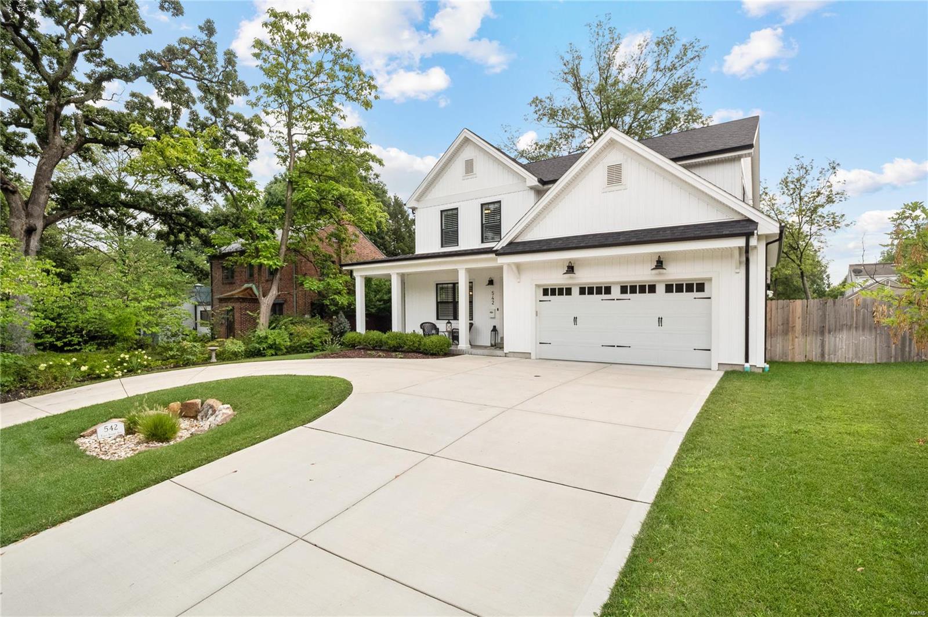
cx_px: 464
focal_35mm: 16
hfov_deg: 96.8
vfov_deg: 73.6
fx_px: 412
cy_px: 308
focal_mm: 8
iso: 400
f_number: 8
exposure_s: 1/1250
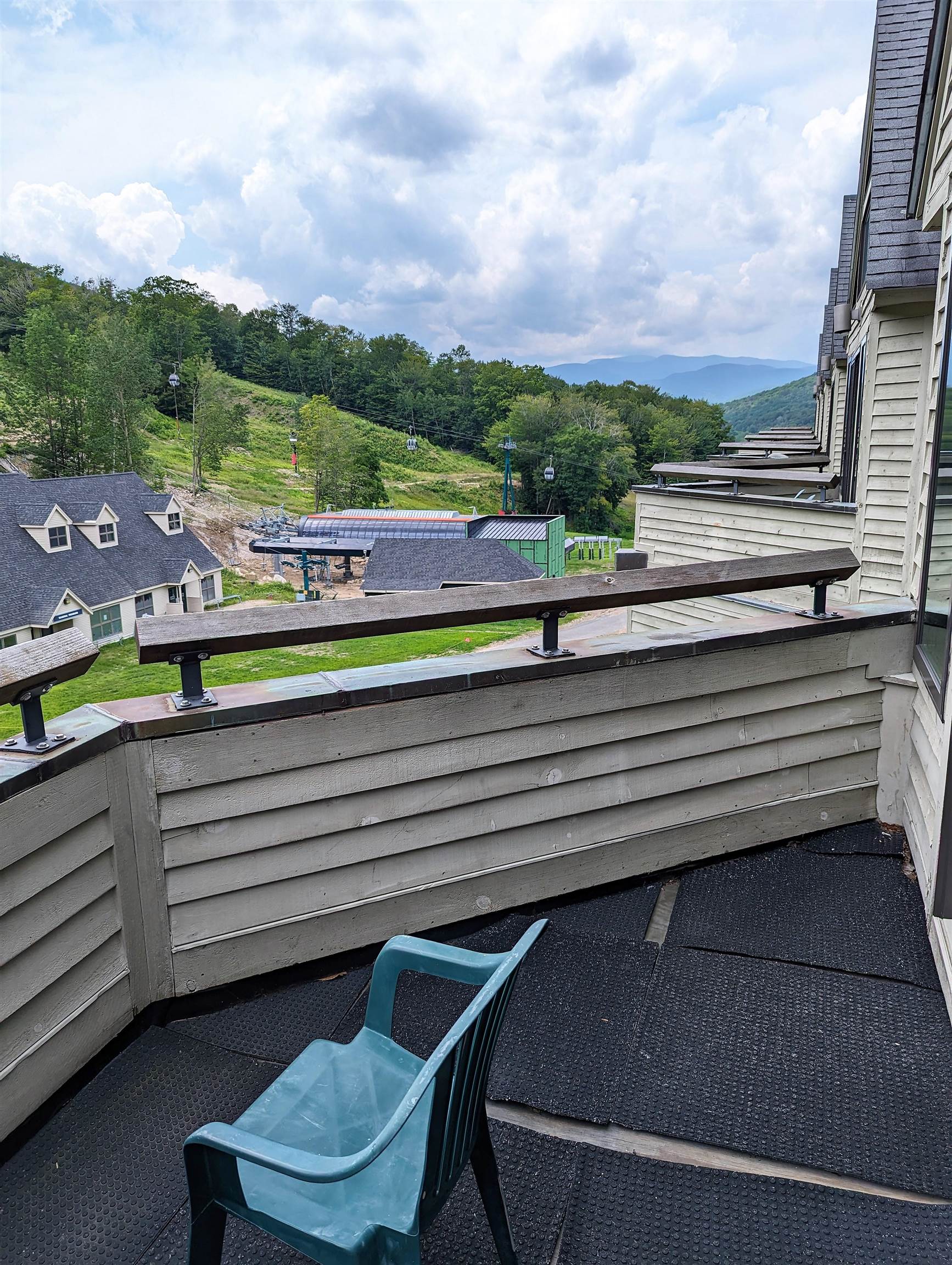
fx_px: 878
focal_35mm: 24
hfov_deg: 56.9
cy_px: 632
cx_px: 476
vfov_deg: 71.5
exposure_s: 1/2309
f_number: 1.85
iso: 47
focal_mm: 6.81
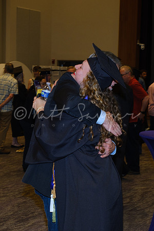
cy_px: 116
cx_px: 77
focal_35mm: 68
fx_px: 433
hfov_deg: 20.2
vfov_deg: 29.9
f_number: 5.6
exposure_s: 1/60
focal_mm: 30.2
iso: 800
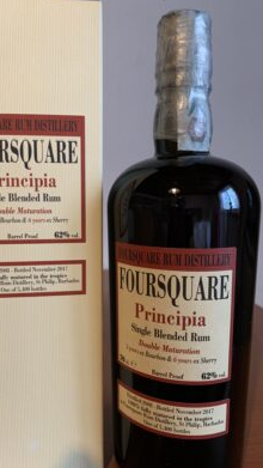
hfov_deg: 39.9
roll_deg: +0.0
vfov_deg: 66.1
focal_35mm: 29
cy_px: 237
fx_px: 359
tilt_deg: -4.1
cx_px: 97
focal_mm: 4.25
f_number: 1.8
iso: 320
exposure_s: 1/60
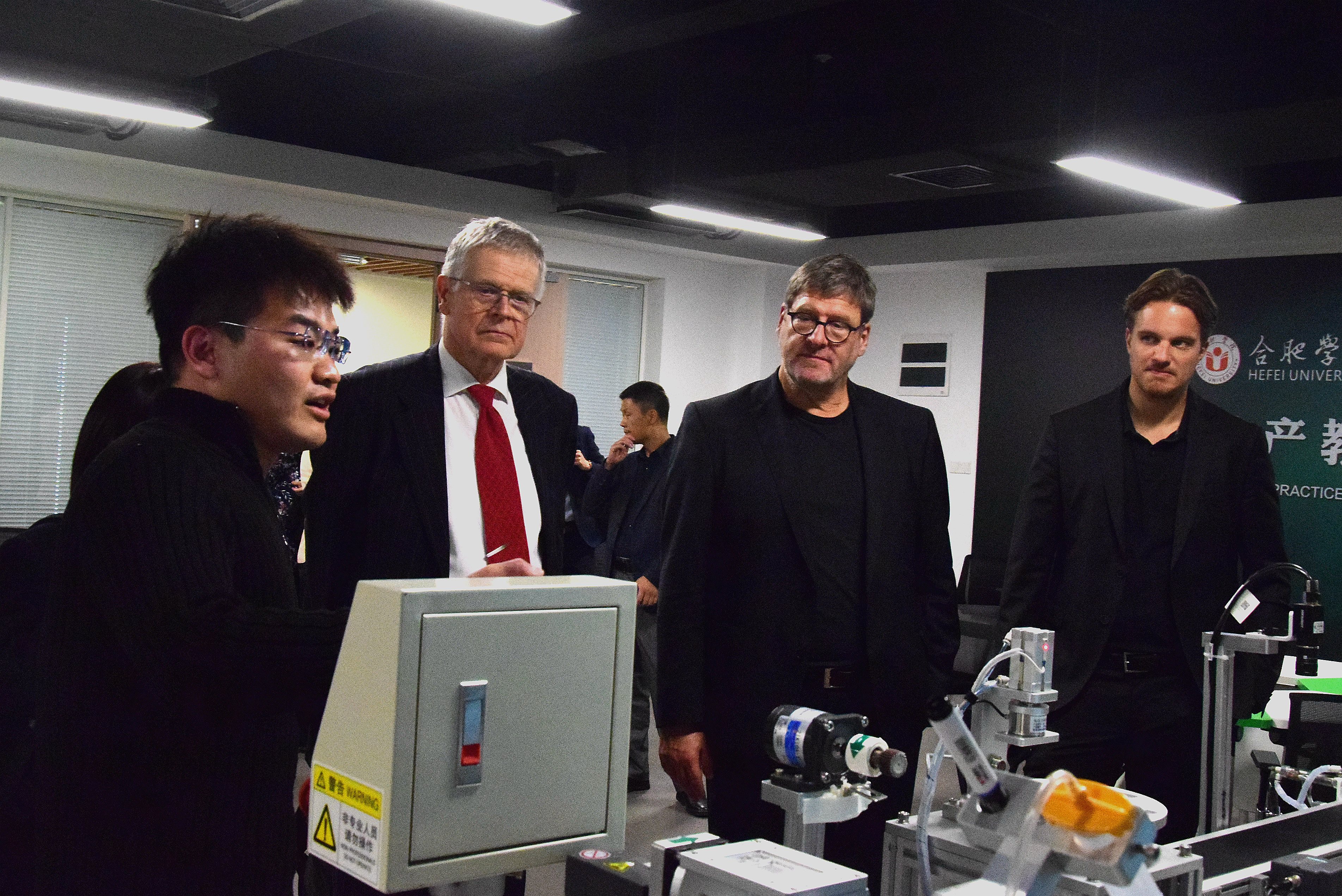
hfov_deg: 57.2
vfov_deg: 40.0
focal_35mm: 33
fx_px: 1230
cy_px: 448
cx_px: 671
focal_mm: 22
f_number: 9
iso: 5000
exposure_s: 1/125
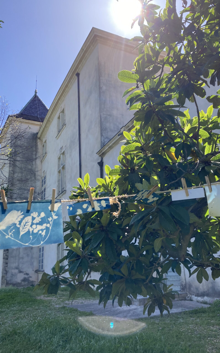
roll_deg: +3.5
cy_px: 178
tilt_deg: +18.7
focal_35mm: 30
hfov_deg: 41.8
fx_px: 288
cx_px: 115
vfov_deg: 62.9
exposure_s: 1/727
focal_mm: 3.99
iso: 20
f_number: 1.8
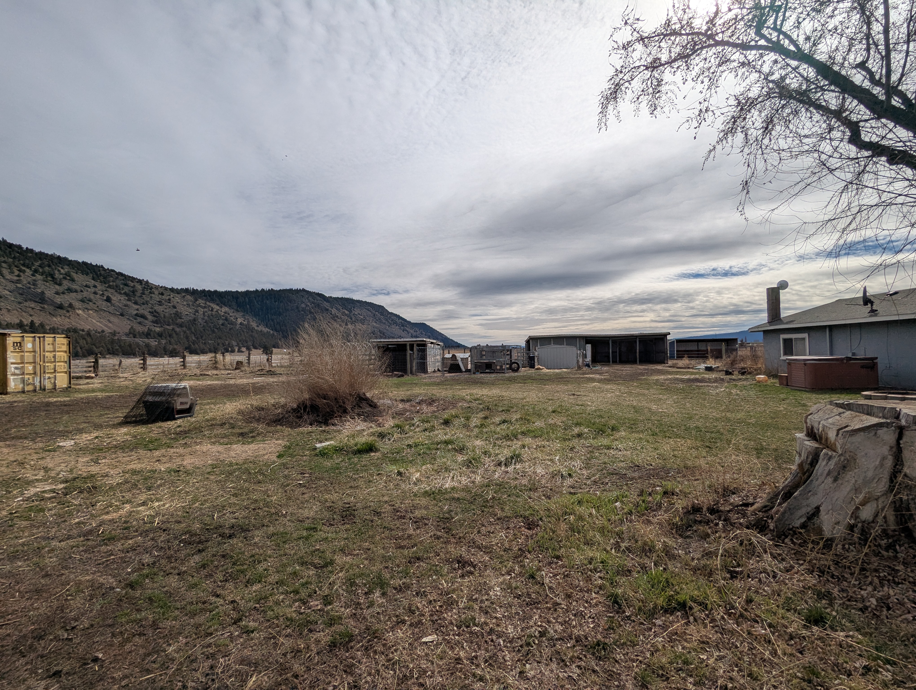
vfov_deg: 78.2
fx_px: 424
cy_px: 345
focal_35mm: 16
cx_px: 458
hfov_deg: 94.4
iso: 49
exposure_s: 1/7752
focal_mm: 2.35
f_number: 2.2
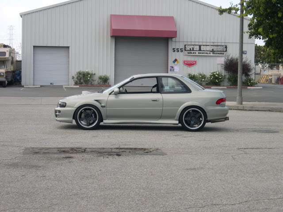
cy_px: 106
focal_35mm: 72
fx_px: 589
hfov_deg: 27.0
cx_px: 142
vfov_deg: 20.4
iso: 100
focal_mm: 15.3
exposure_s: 1/280
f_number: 3.8
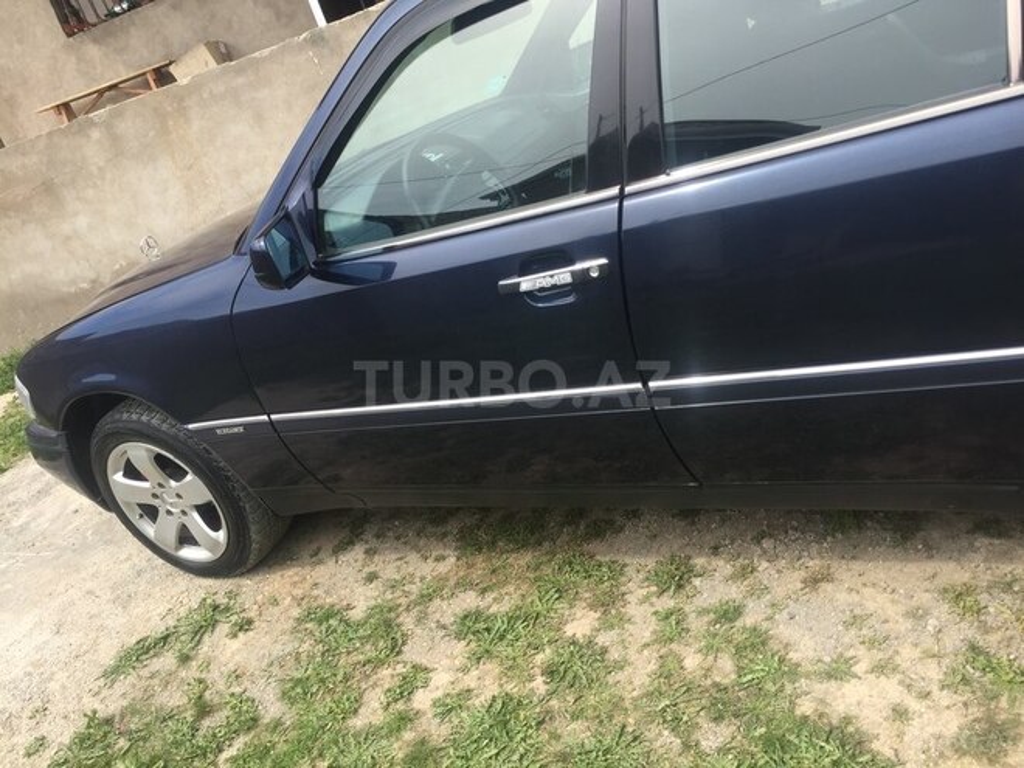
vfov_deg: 48.2
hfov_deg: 61.7
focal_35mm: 29
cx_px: 512
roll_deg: +20.2
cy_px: 384
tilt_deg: -17.7
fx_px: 858
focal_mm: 4.15
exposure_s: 1/746
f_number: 2.2
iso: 32
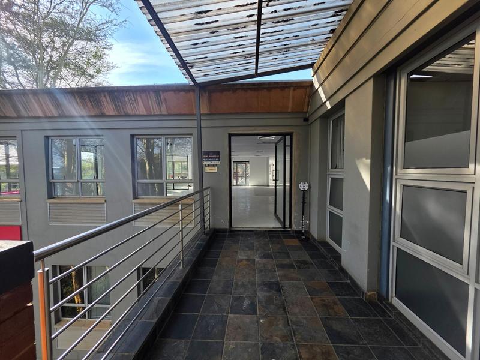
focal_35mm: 13
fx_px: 180
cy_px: 180
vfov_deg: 89.9
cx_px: 240
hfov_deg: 106.2
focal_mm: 2.2
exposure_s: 1/360
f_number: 1.9
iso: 40
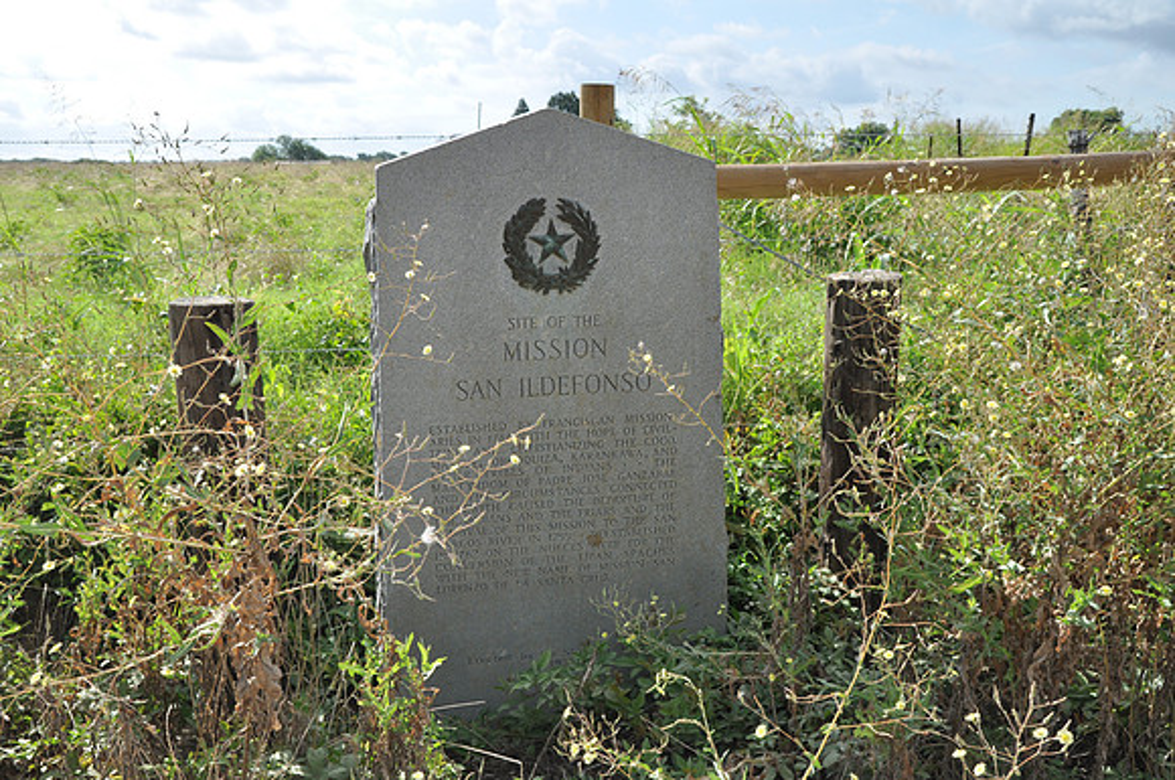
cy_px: 390
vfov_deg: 36.8
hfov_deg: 53.2
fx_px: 1173
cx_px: 588
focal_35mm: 36
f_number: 9
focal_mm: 24
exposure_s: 1/80
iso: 200
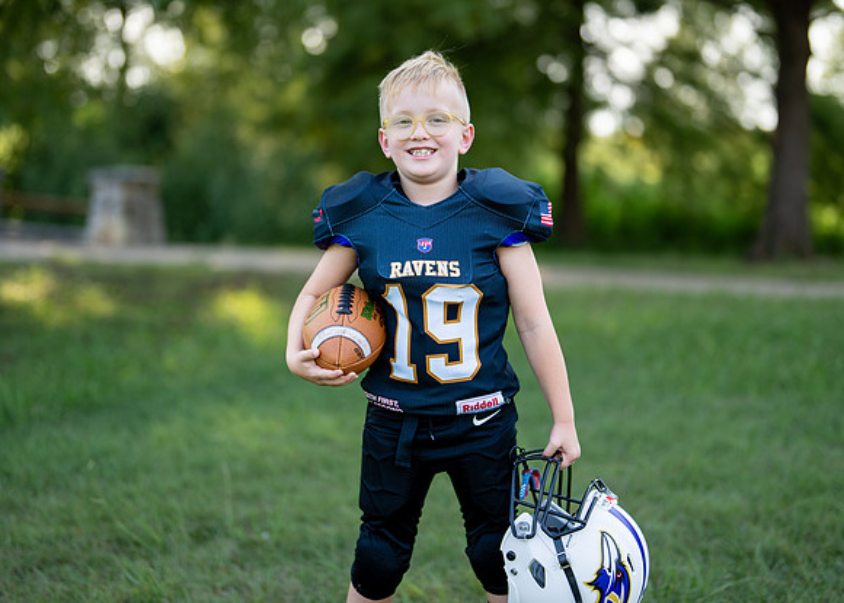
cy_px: 236
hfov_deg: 30.6
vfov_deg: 22.1
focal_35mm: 64
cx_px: 425
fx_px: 1543
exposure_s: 1/1250
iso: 100
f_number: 1.2
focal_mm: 50
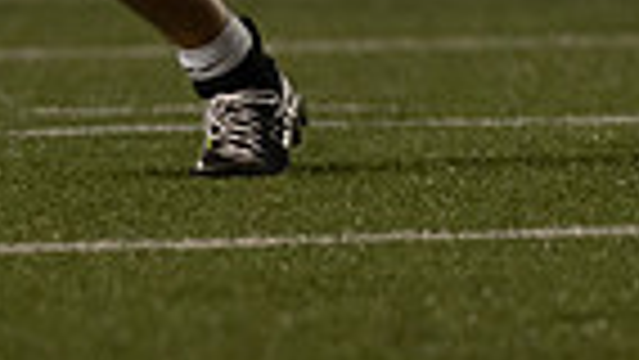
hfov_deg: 1.5
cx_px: -246
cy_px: -8
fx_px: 25035
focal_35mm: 1477
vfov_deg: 0.8
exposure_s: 1/1000
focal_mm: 200
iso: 1000
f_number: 2.8
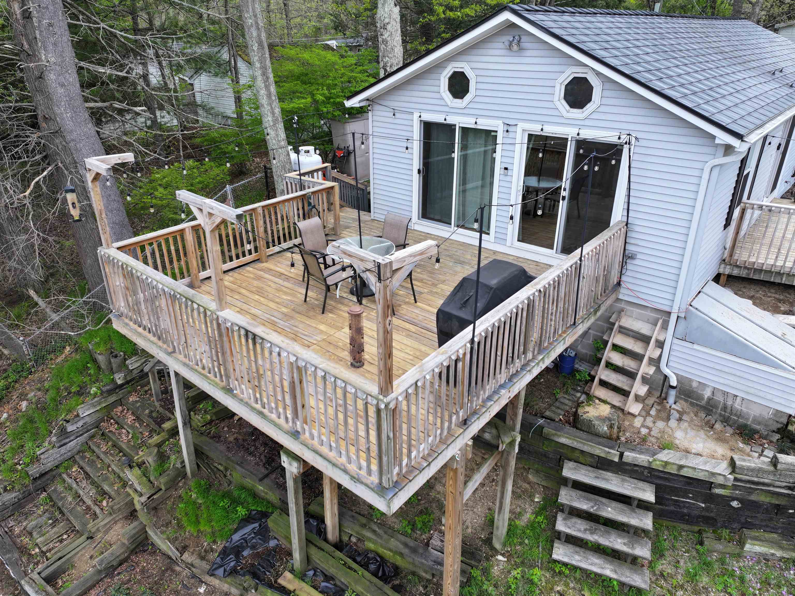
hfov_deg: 71.6
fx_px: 551
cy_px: 298
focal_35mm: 24
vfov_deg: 56.8
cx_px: 398
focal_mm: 12.29
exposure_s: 1/500
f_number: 2.8
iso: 110
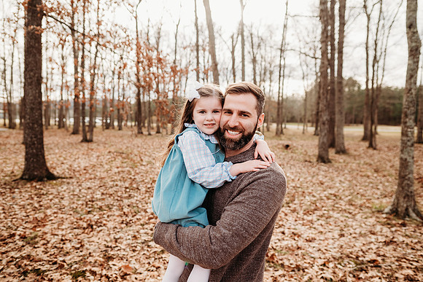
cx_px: 212
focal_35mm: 24
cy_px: 141
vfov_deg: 53.2
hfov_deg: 73.7
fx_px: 282
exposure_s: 1/250
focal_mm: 24
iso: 100
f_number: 3.2
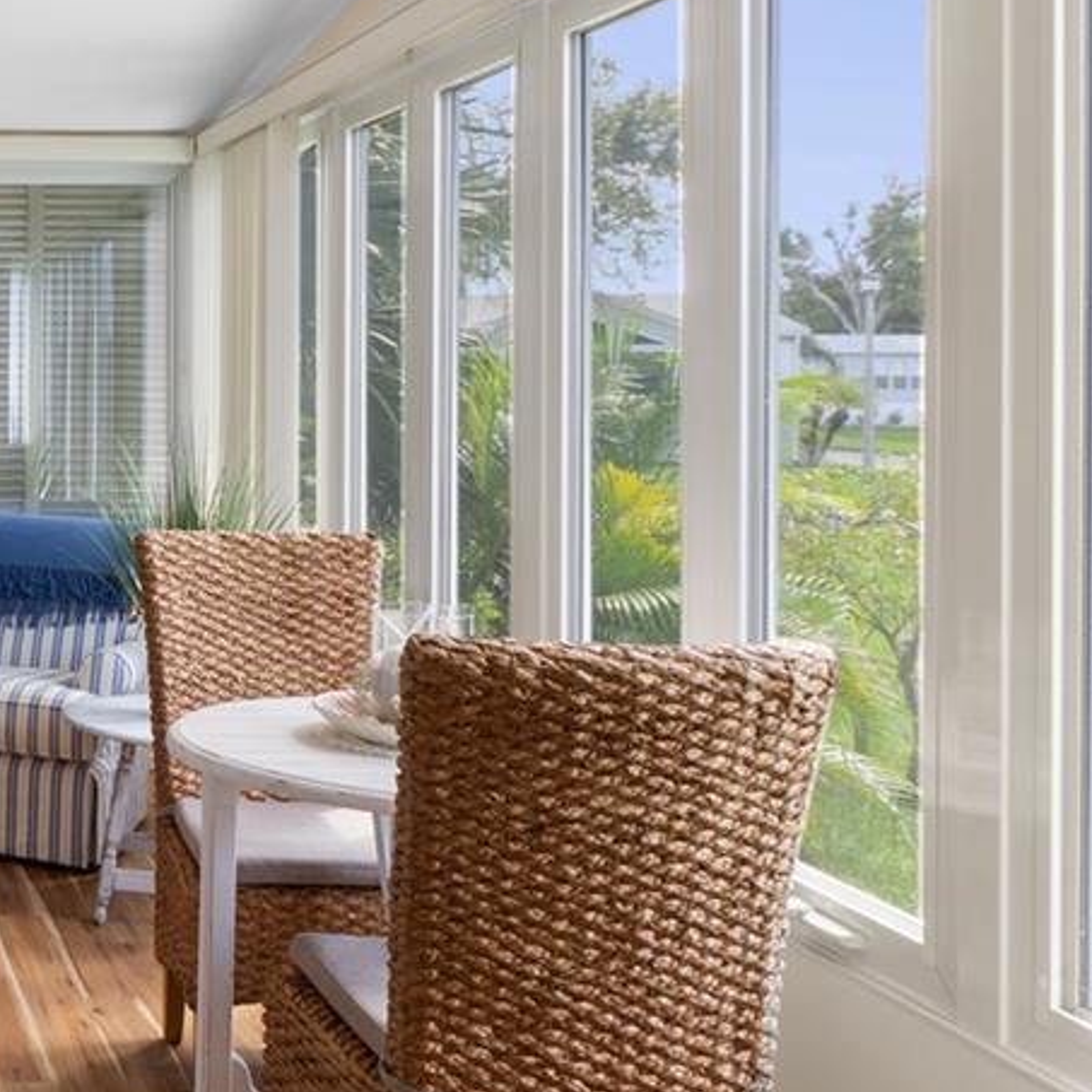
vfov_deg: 36.9
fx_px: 1606
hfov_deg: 31.5
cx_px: -219
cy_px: 321
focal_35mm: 45
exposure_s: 1/2.5
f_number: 9
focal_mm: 10
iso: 100
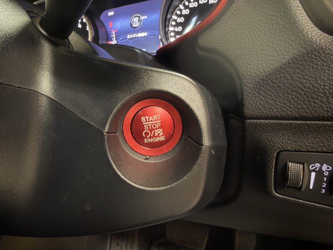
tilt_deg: -19.7
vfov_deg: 56.8
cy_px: 125
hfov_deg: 71.6
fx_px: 231
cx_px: 166
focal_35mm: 24
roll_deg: +8.0
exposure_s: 1/10
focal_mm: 2.22
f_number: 2.2
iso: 400
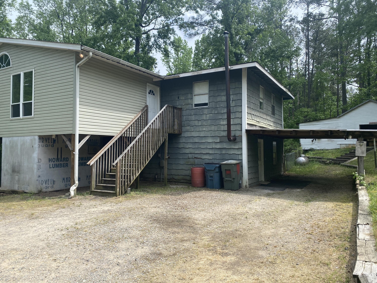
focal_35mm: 26
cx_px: 188
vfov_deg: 53.1
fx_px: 283
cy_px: 142
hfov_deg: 67.3
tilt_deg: +5.2
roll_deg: +0.1
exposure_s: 1/1316
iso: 32
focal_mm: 4.25
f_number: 1.8
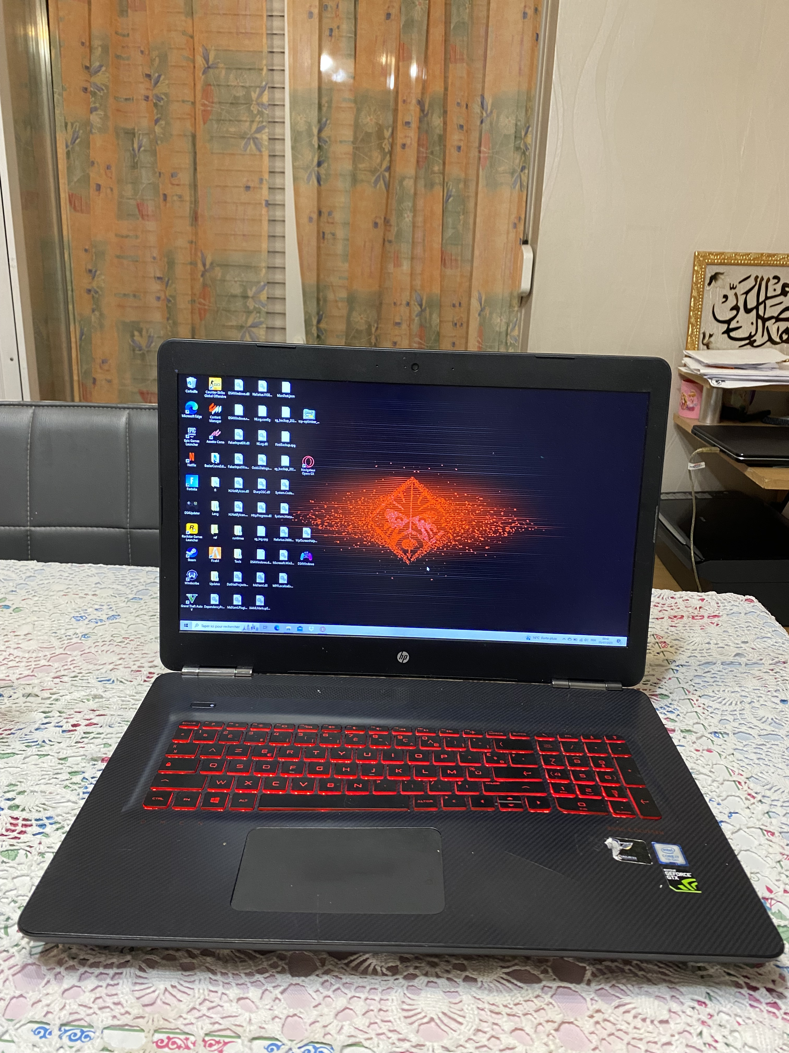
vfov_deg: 67.3
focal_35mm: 26
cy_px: 526
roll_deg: -2.0
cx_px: 394
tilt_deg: -18.6
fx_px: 790
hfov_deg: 53.1
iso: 400
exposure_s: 1/33
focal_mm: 4.25
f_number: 1.8
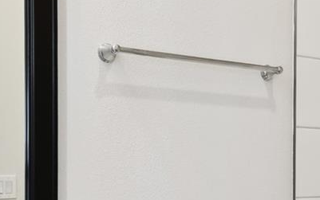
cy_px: 171
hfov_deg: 33.4
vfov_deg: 21.0
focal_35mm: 61
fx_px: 532
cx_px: 188
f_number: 7.1
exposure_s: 1/6
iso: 100
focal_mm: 10
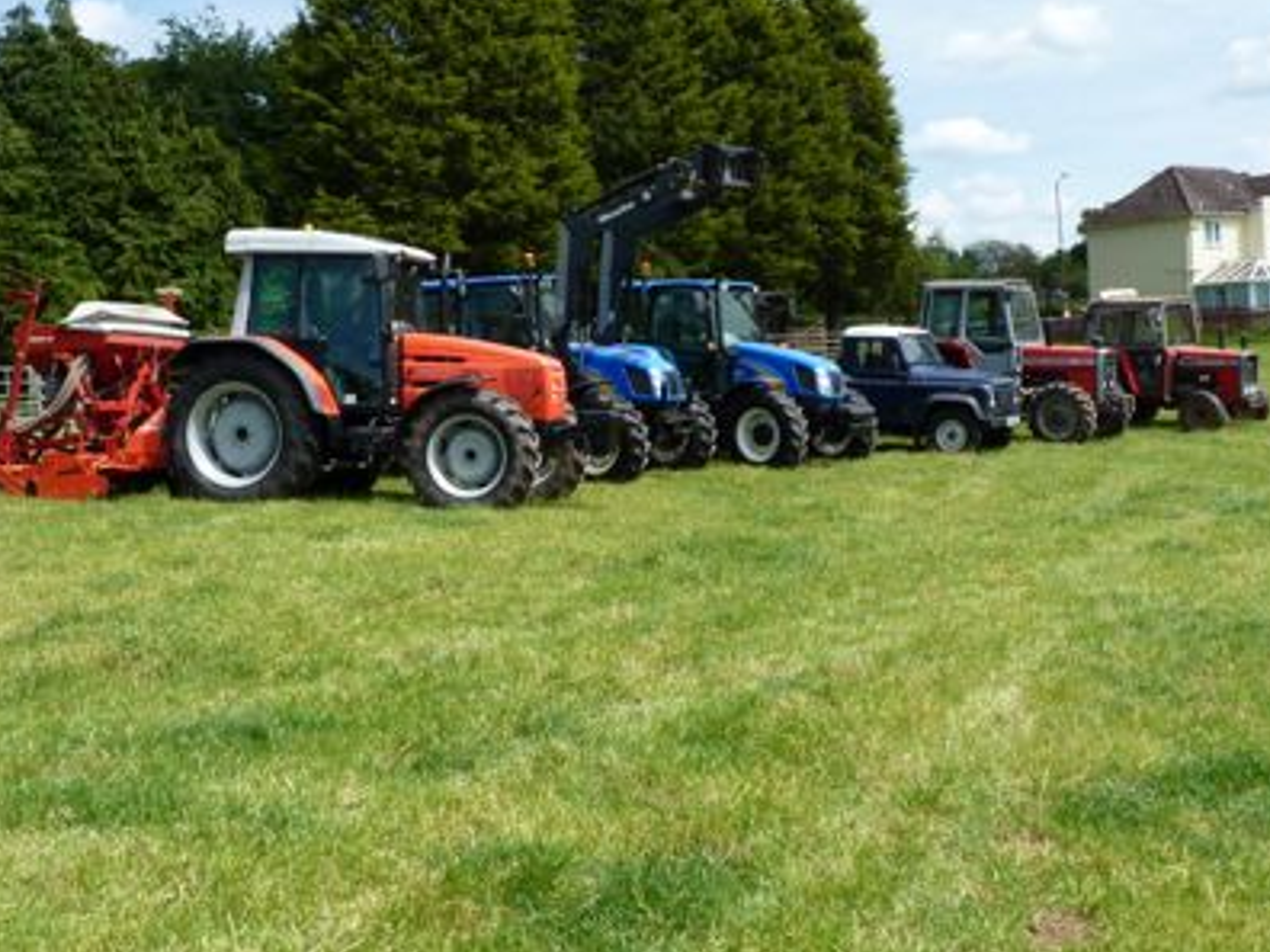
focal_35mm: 44
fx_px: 1614
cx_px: 600
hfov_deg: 42.9
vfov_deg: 32.9
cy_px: 446
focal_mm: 6
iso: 80
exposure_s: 1/250
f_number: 5.6
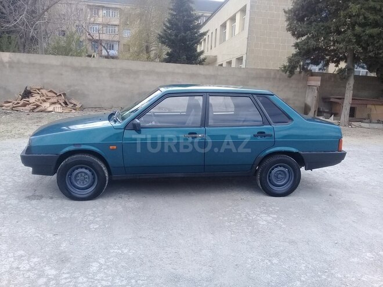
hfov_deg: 58.4
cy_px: 144
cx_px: 192
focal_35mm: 31
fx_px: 343
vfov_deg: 45.4
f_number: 2.2
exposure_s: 1/492
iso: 50
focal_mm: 3.3
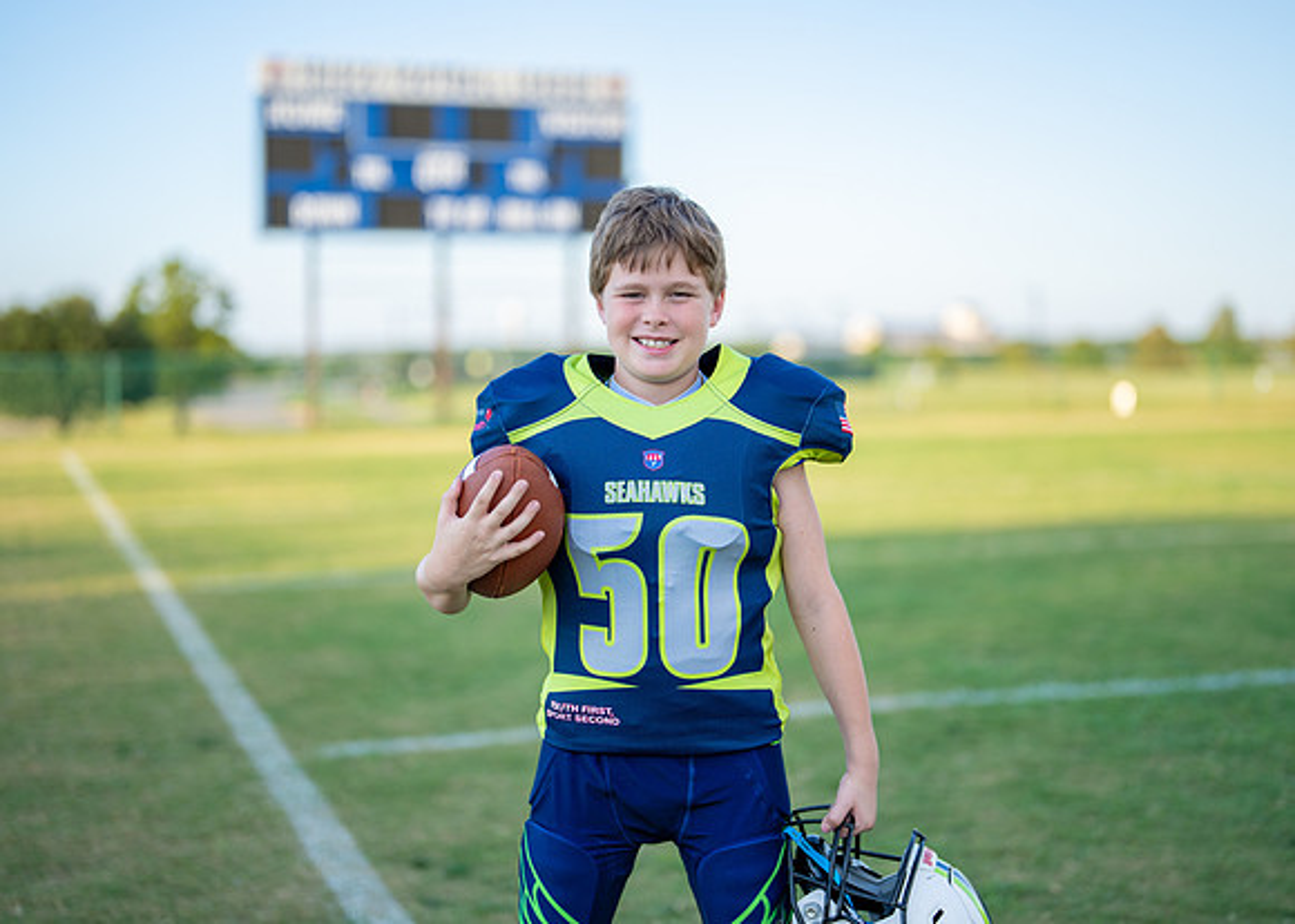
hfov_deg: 35.2
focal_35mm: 56
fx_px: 2043
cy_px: 442
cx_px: 680
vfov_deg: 25.5
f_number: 1.2
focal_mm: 50
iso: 100
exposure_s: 1/2000
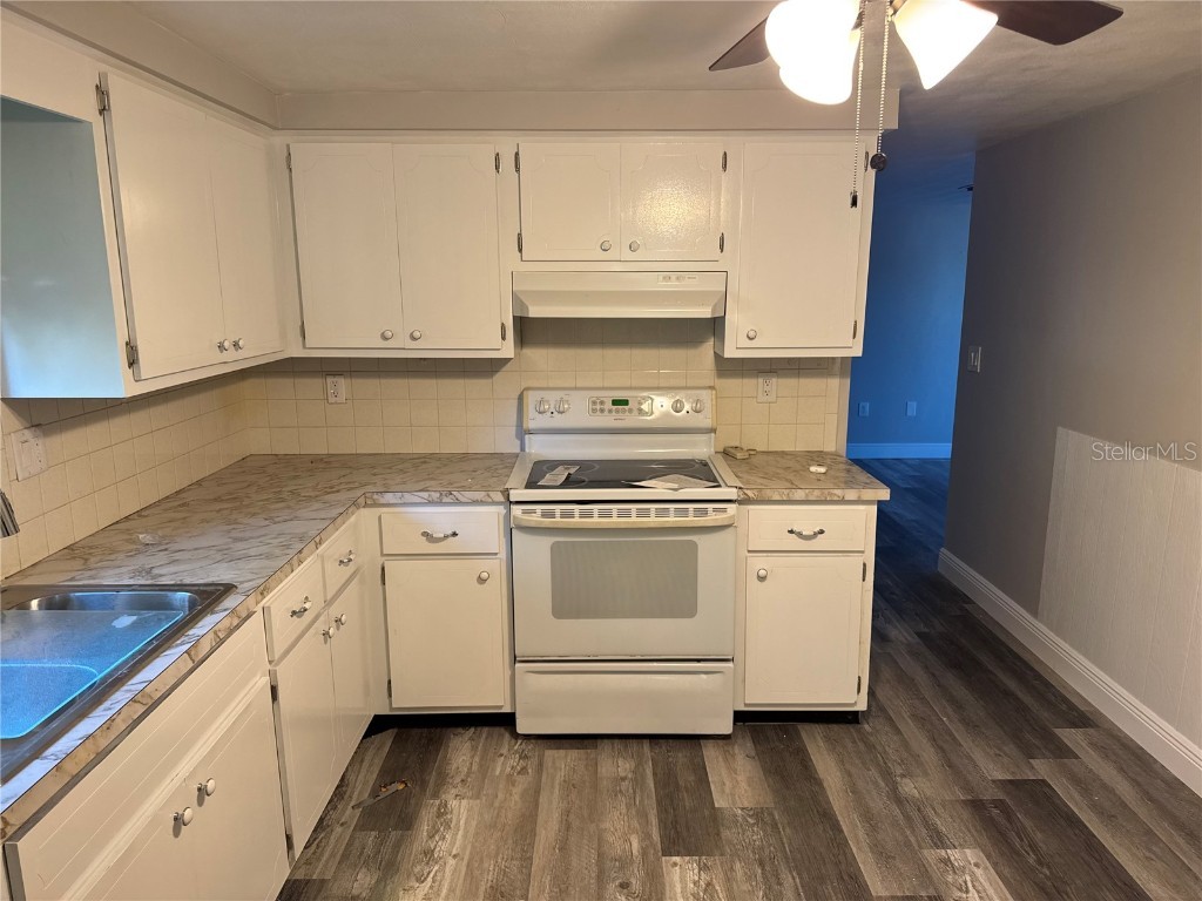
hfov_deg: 71.6
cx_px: 601
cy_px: 450
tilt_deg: -12.9
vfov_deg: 56.8
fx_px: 833
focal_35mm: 24
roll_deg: -0.1
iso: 160
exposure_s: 1/60
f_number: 1.78
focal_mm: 6.76
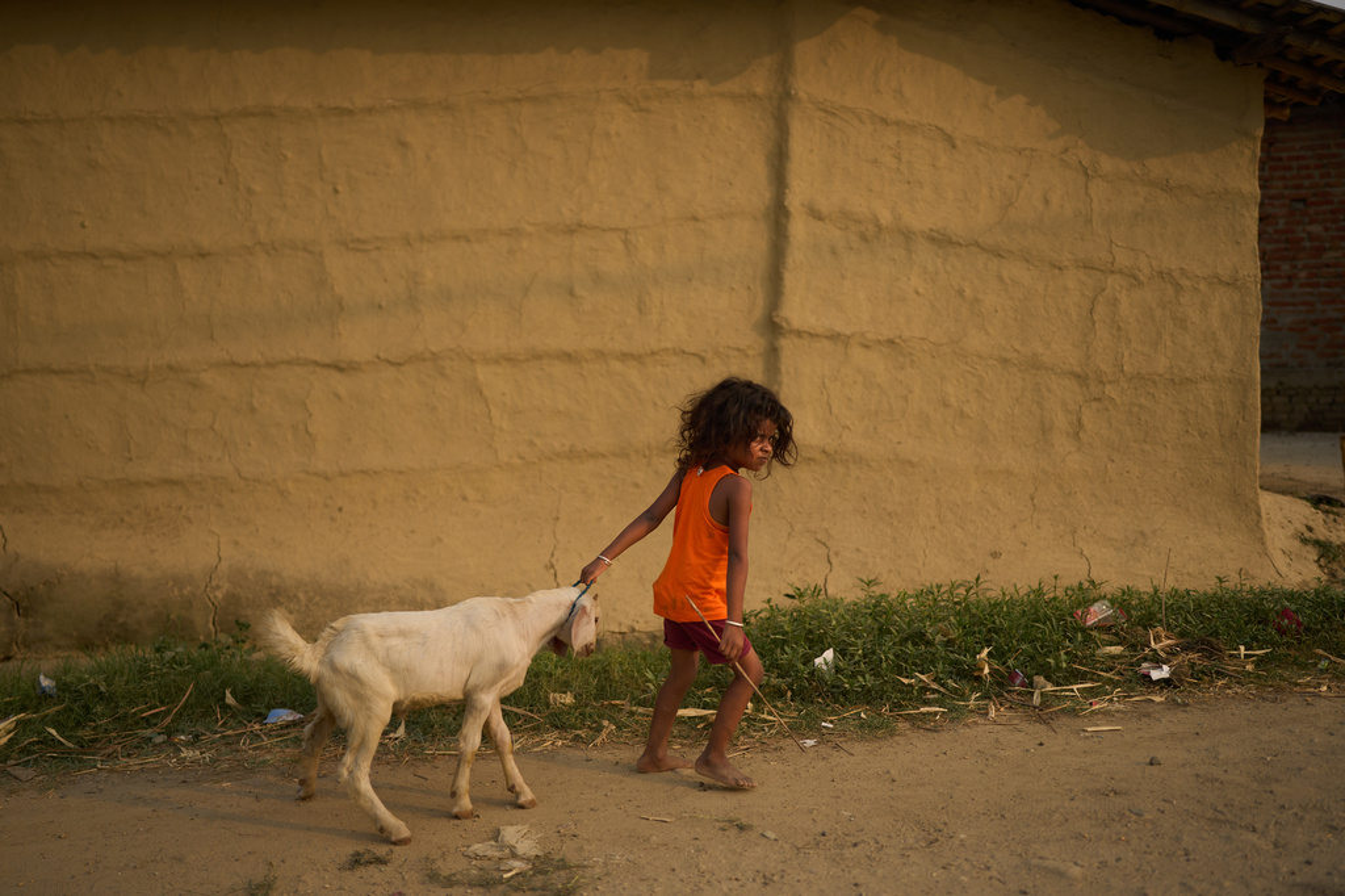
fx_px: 1307
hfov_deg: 54.4
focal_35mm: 35
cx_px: 672
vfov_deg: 37.8
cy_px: 448
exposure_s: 1/6400
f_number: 1.6
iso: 100
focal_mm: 35
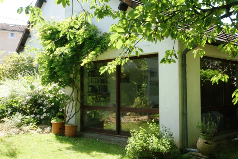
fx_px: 278
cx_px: 119
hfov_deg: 46.4
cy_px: 80
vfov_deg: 32.0
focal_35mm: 42
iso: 800
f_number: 25
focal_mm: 28
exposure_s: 1/60
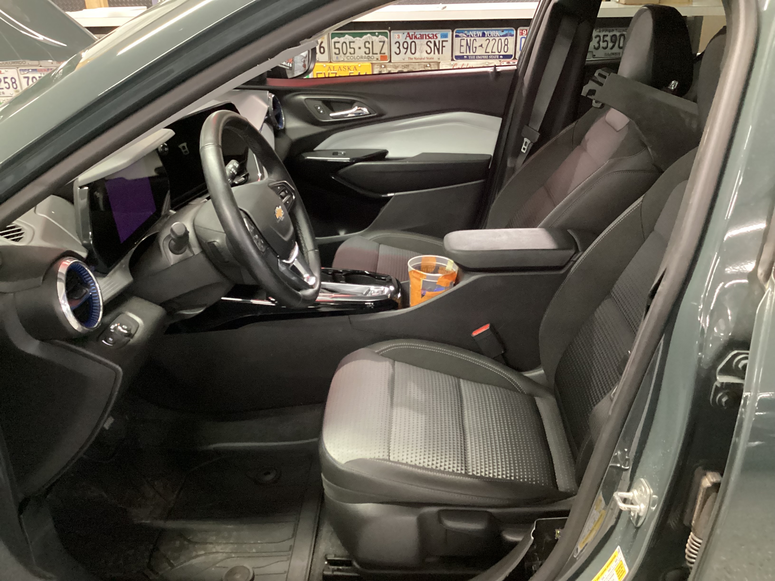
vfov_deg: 45.4
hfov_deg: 58.4
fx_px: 694
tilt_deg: -27.1
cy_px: 290
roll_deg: +1.7
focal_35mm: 31
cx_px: 388
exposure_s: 1/20
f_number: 2.4
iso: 640
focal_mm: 3.3
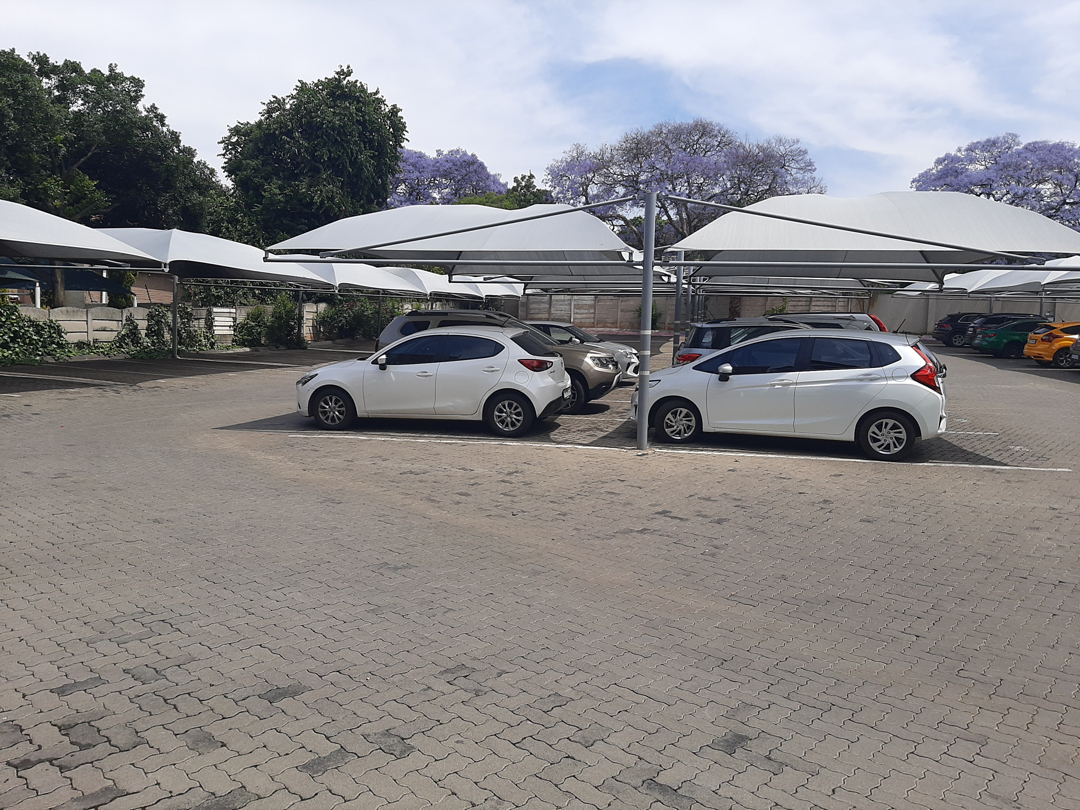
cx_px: 540
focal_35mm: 27
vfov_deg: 51.4
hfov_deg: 65.3
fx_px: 842
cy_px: 405
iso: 40
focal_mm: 3.93
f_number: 1.7
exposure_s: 1/2421
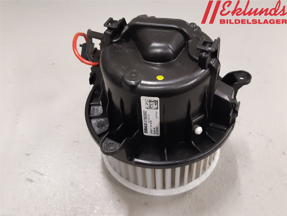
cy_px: 108
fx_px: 216
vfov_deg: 53.1
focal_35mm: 26
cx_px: 144
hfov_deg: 67.3
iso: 200
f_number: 1.7
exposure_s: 1/50
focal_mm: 3.93
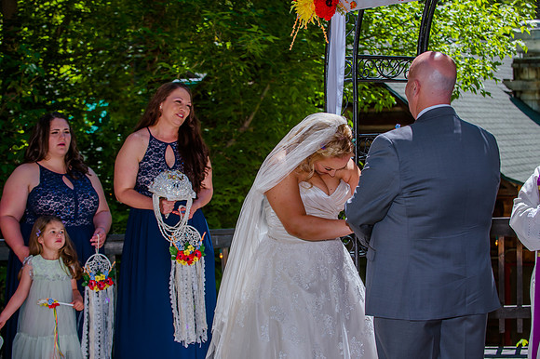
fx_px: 1245
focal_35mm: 83
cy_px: 179
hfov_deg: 24.5
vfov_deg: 16.4
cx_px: 276
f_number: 5
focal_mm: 80
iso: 200
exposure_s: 1/640
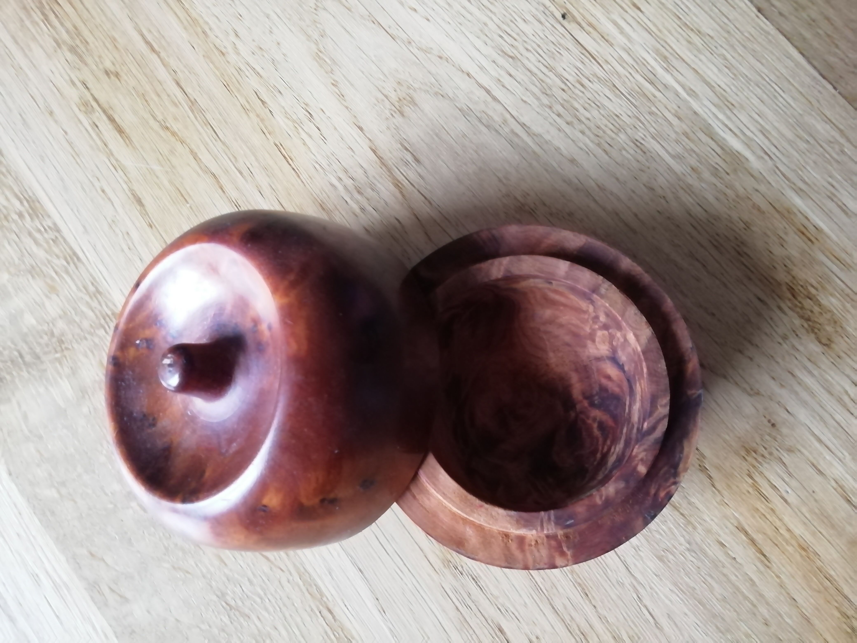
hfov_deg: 67.3
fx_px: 644
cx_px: 428
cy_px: 322
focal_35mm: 26
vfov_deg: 53.1
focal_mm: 3.21
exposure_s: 1/16.7
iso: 500
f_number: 2.2
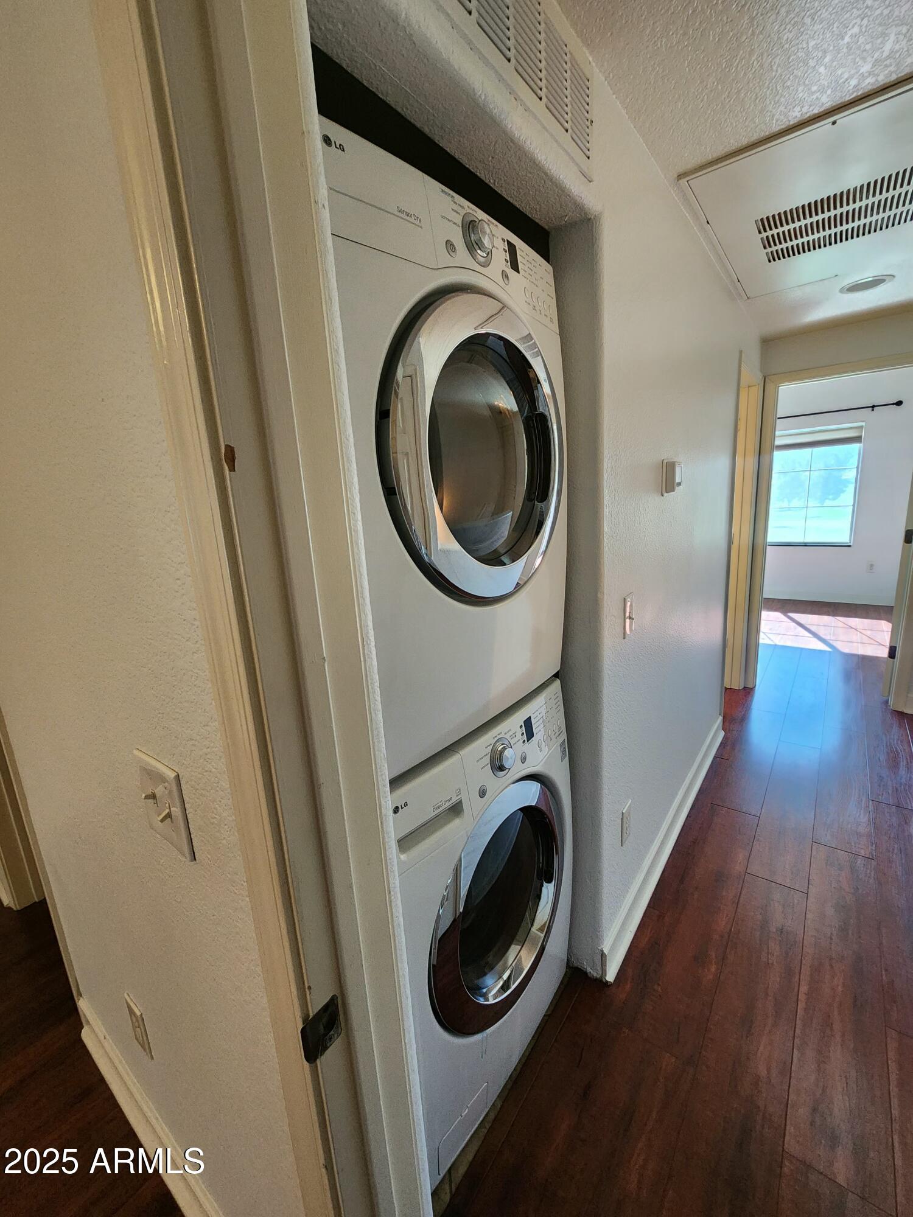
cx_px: 456
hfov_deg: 89.9
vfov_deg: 106.2
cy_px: 608
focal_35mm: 13
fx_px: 457
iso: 320
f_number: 2.2
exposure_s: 1/60
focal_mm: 2.2
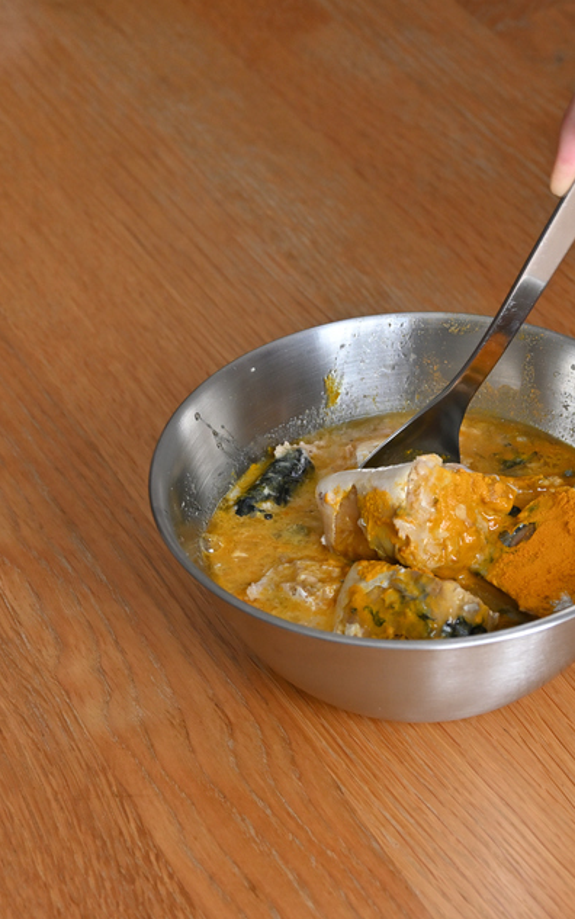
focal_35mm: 86
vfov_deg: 24.1
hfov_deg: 15.2
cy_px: 459
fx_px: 2149
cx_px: 391
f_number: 5.3
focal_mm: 37
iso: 800
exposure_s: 1/160
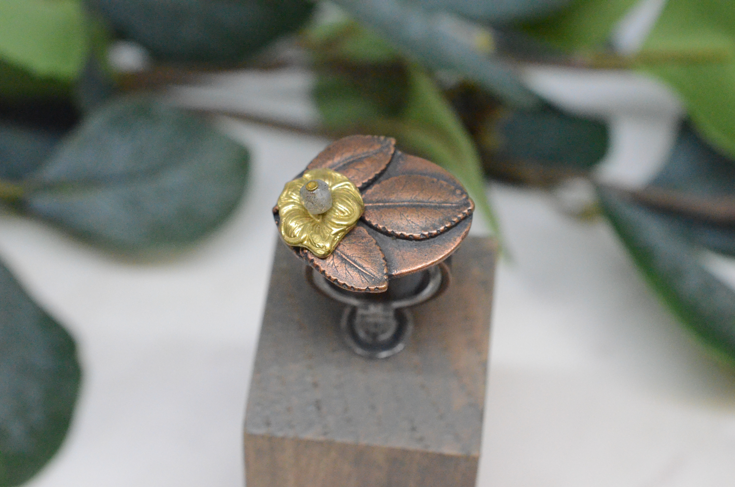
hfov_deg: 33.5
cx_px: 368
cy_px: 244
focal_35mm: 60
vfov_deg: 22.5
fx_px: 1222
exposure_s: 1/800
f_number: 8
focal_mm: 40
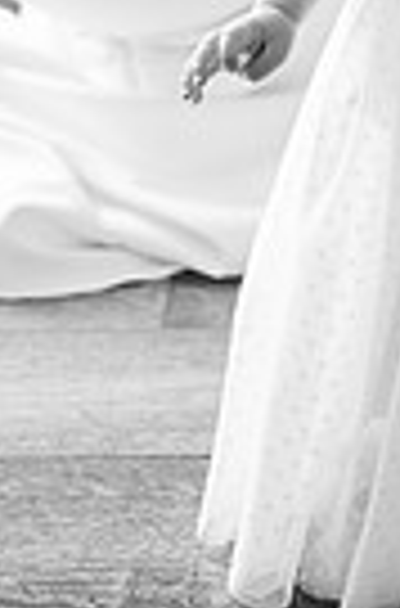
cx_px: 560
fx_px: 1965
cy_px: -144
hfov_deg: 11.3
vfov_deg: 16.7
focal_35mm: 117
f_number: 2
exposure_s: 1/200
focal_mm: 35
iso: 320
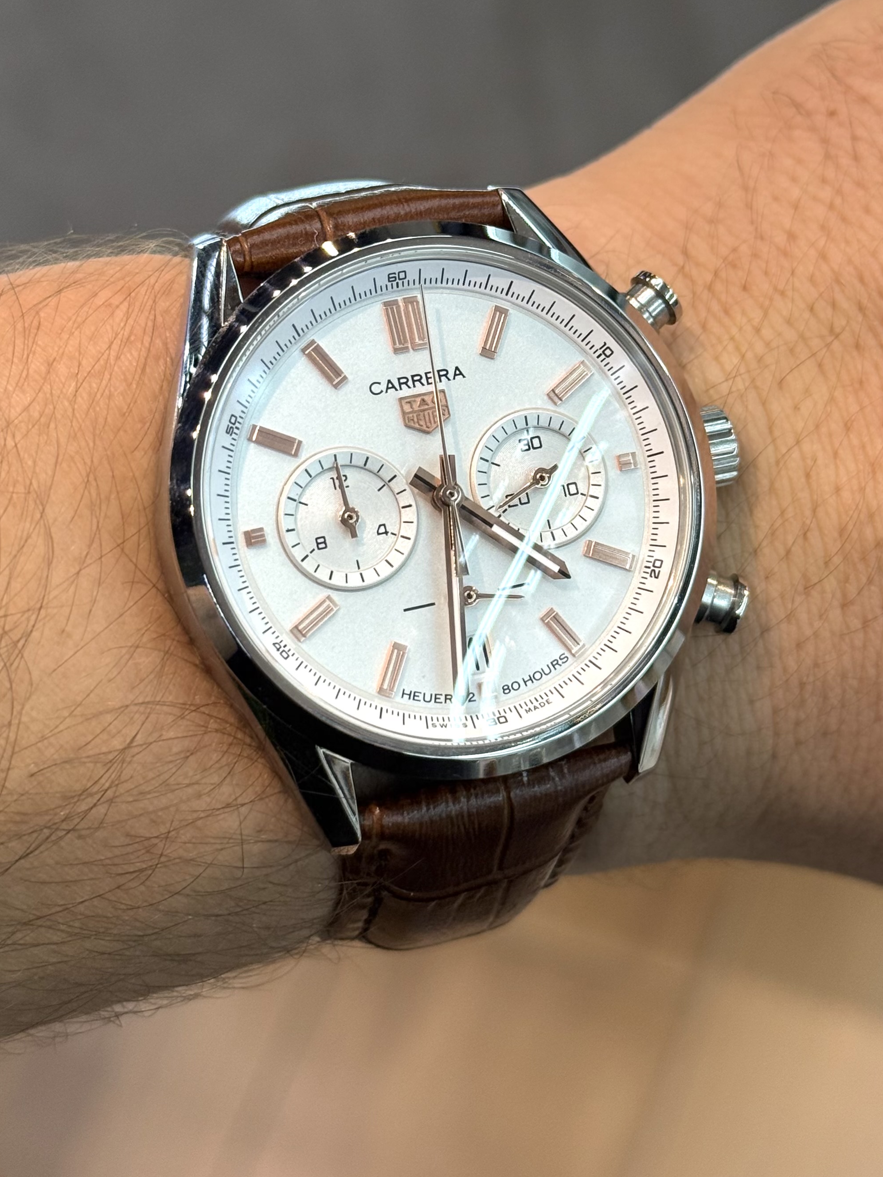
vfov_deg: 36.1
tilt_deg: -57.1
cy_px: 541
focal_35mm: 53
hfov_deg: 27.5
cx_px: 456
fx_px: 1802
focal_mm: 6.76
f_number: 1.78
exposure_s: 1/120
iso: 100
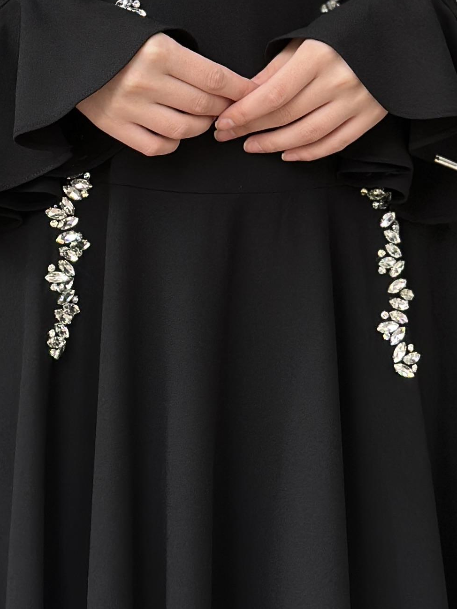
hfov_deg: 10.0
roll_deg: +0.1
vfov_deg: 12.8
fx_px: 2623
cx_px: 206
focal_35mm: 149
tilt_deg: +2.1
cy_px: -207
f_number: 1.78
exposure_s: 1/659
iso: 80
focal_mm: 6.86
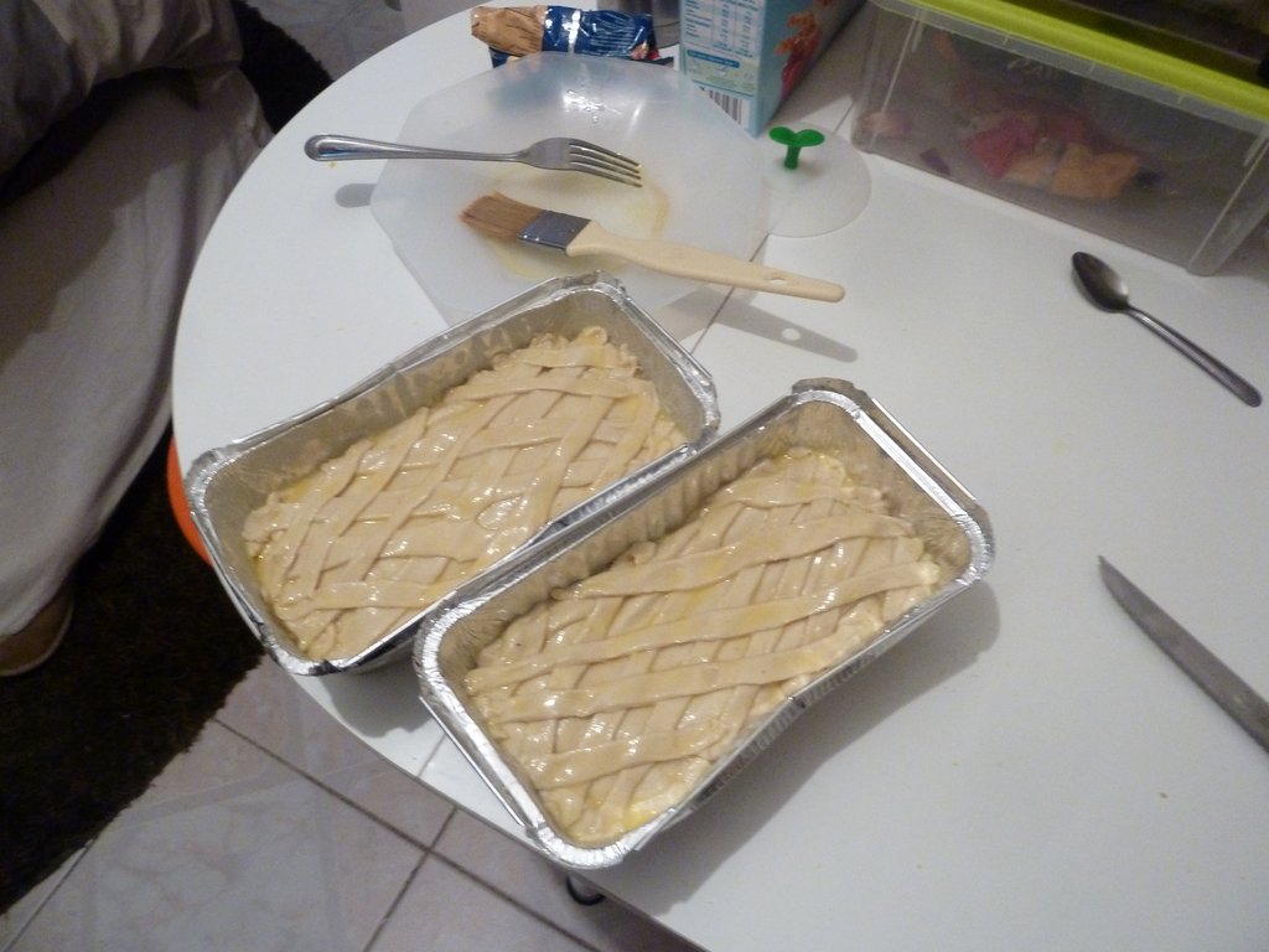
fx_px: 916
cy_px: 476
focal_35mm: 25
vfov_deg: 54.9
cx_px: 634
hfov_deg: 69.4
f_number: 3.3
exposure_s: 1/10
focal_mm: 4.1
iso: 400
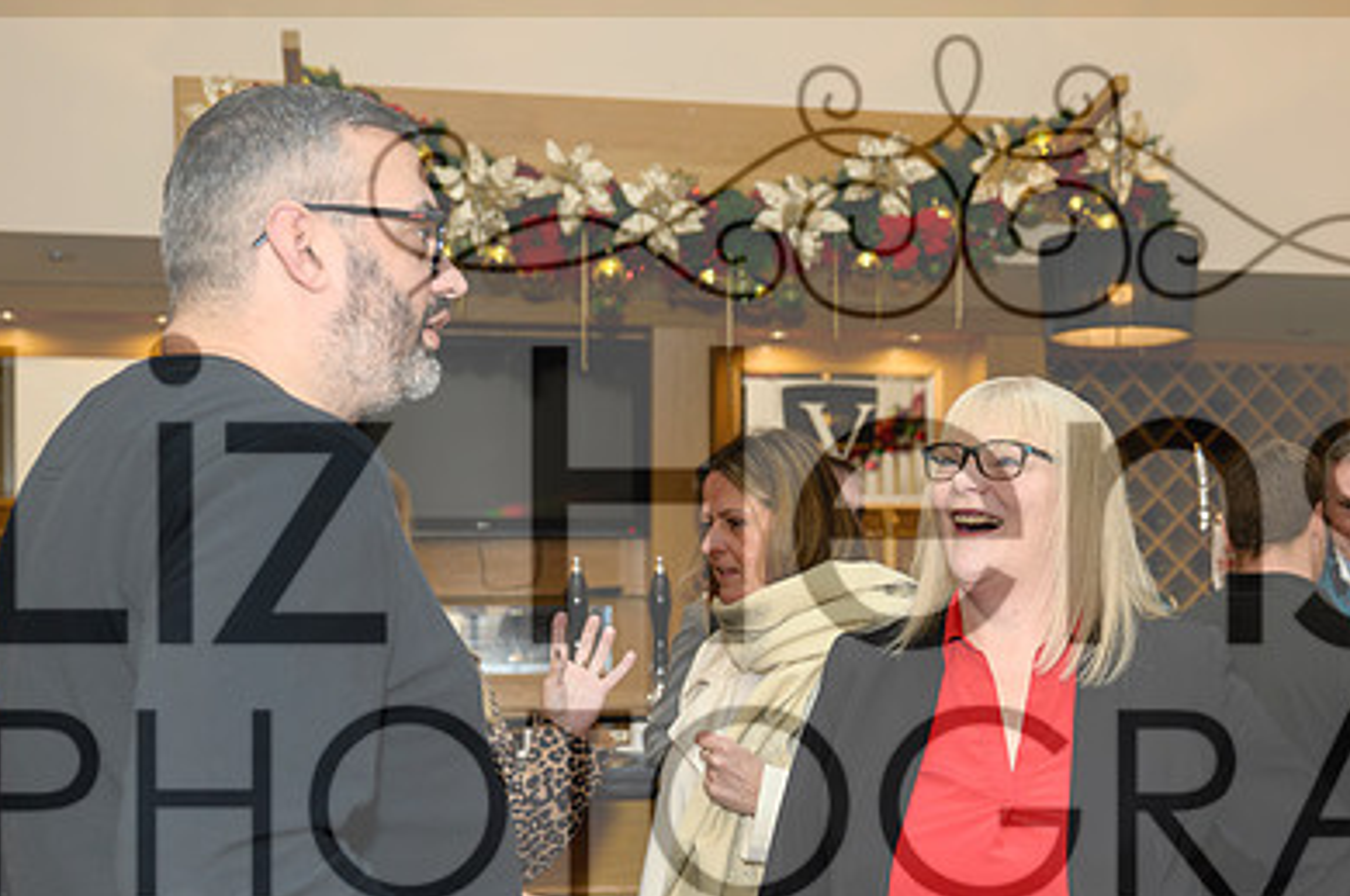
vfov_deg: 22.8
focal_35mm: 59
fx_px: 2210
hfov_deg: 33.6
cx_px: 939
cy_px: 641
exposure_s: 1/160
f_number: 4
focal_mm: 39
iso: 1250
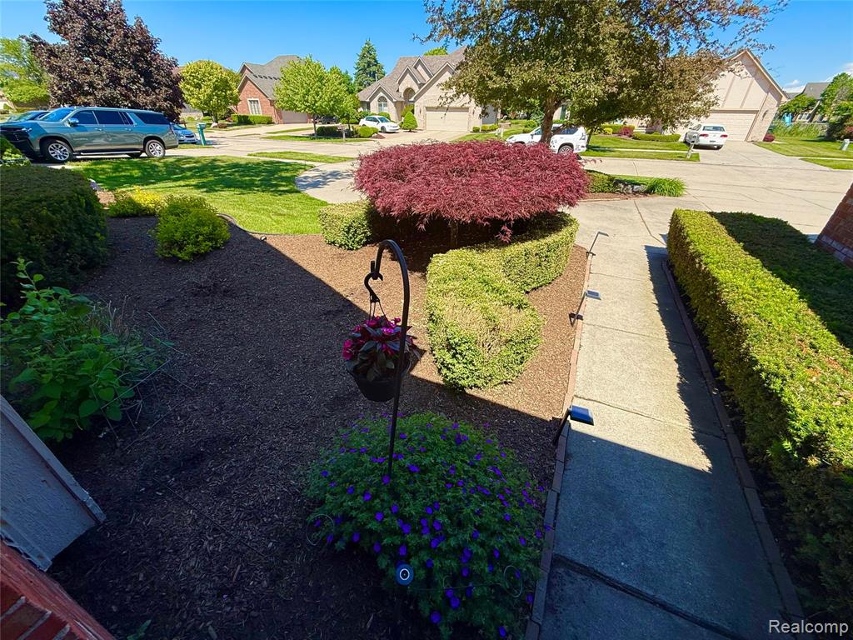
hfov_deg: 102.1
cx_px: 426
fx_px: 345
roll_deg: -0.7
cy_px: 320
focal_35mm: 14
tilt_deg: -31.1
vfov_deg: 85.7
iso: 50
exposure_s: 1/928
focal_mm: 2.22
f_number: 2.2
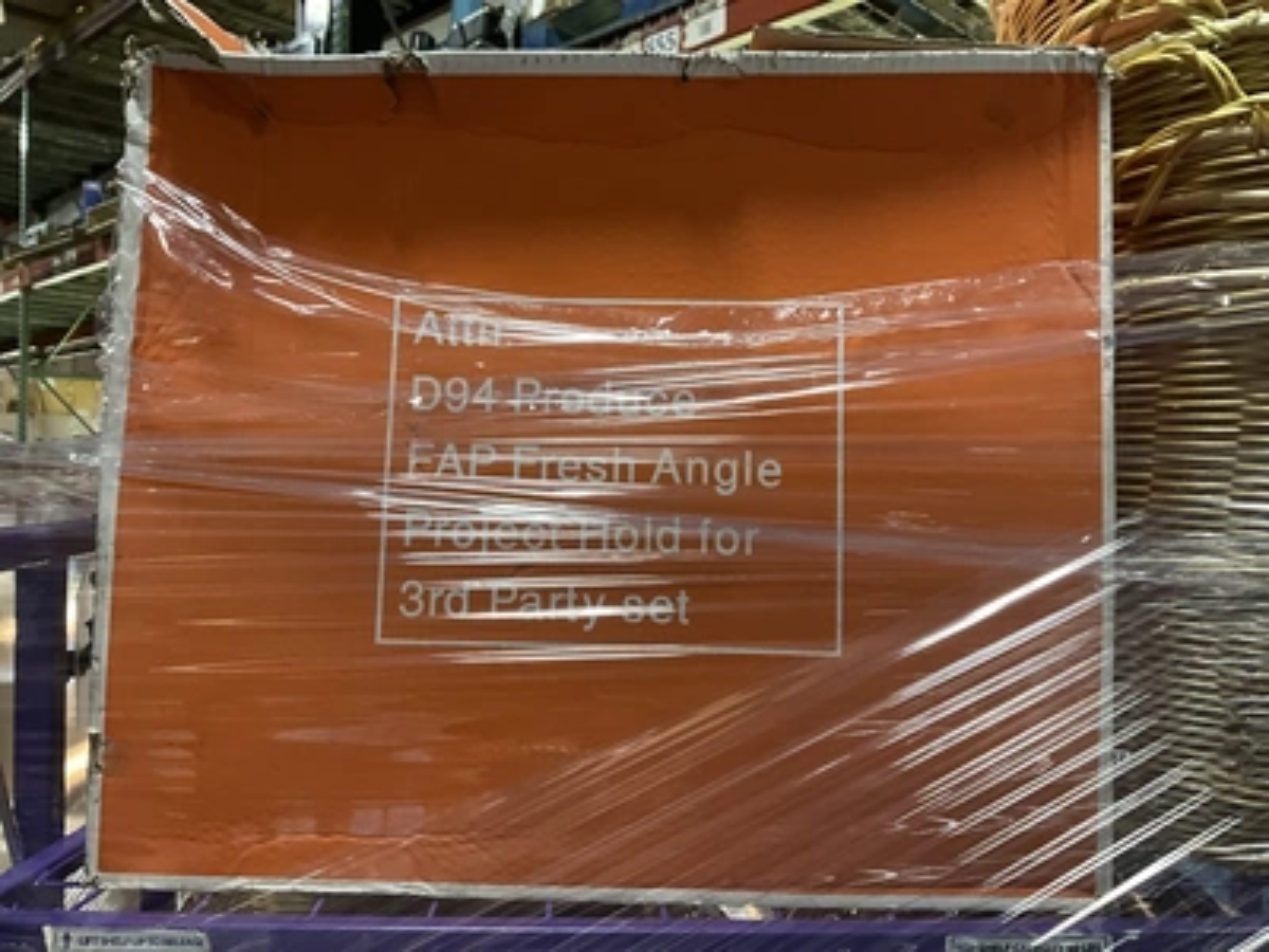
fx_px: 1063
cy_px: 476
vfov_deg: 48.2
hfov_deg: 61.7
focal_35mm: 29
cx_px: 634
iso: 320
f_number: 1.8
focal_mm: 3
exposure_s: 1/60
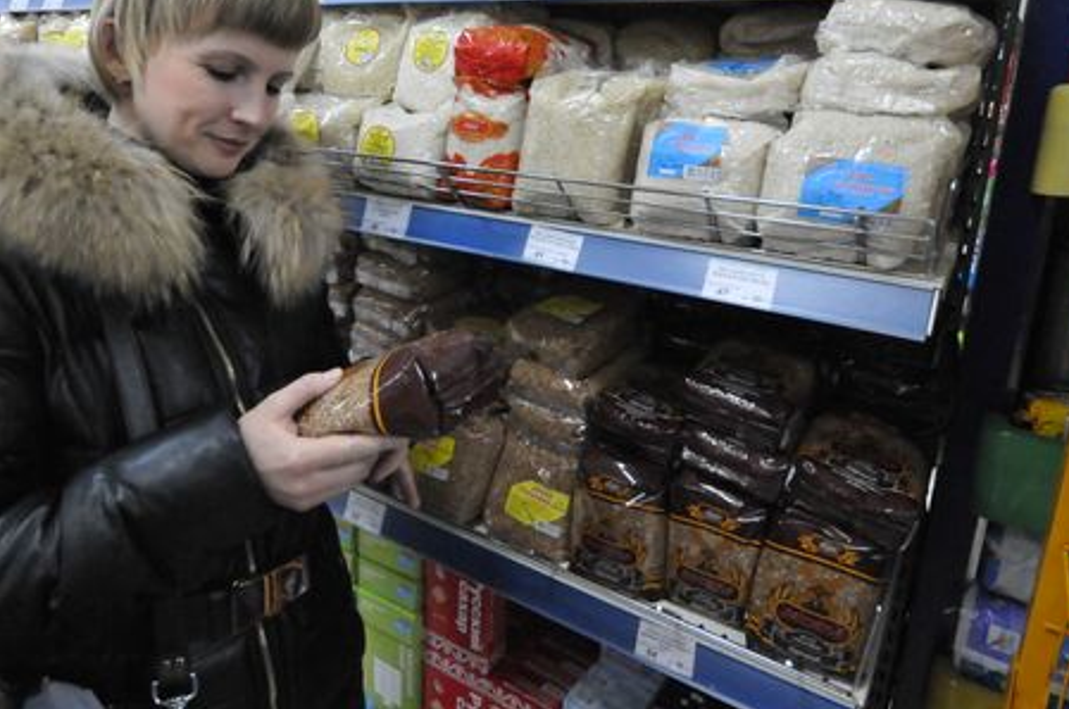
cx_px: 452
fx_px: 764
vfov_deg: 49.0
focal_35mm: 26
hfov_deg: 69.5
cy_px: 238
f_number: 3.5
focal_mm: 11
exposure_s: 1/80
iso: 3200
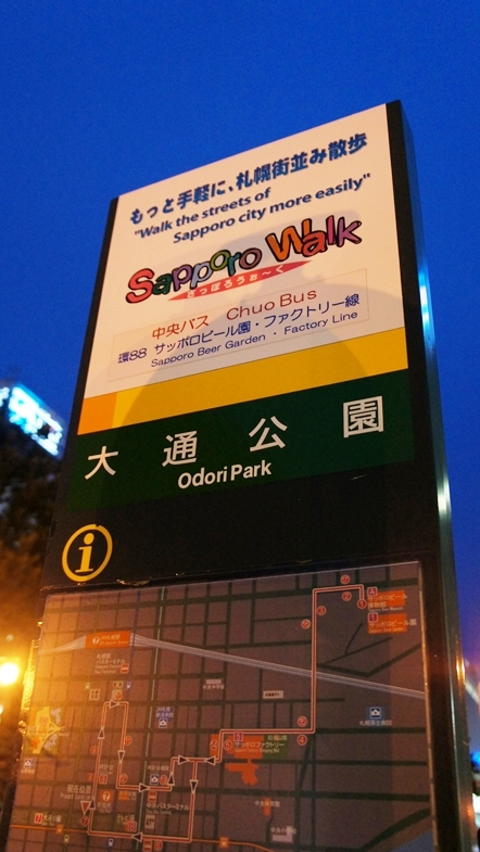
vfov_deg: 61.0
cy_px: 422
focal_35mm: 32
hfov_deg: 36.7
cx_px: 214
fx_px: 724
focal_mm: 20
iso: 1600
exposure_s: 1/25
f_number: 3.5
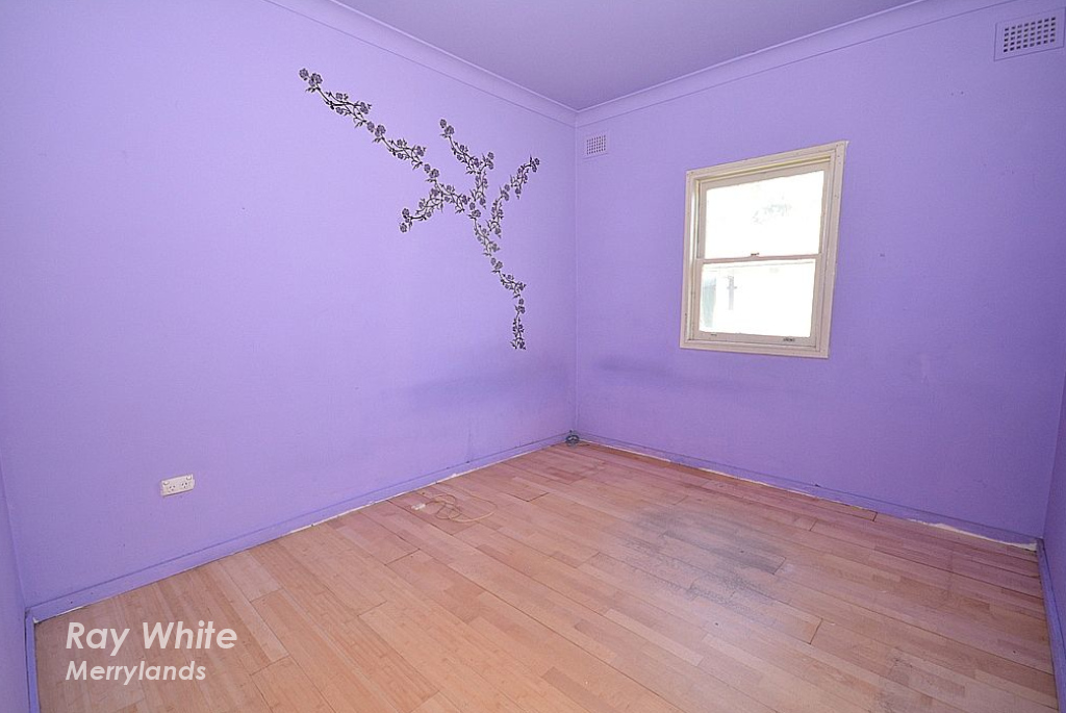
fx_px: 445
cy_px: 356
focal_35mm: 15
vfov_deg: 77.5
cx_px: 533
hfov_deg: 100.3
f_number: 4
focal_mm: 10
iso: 220
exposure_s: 1/60
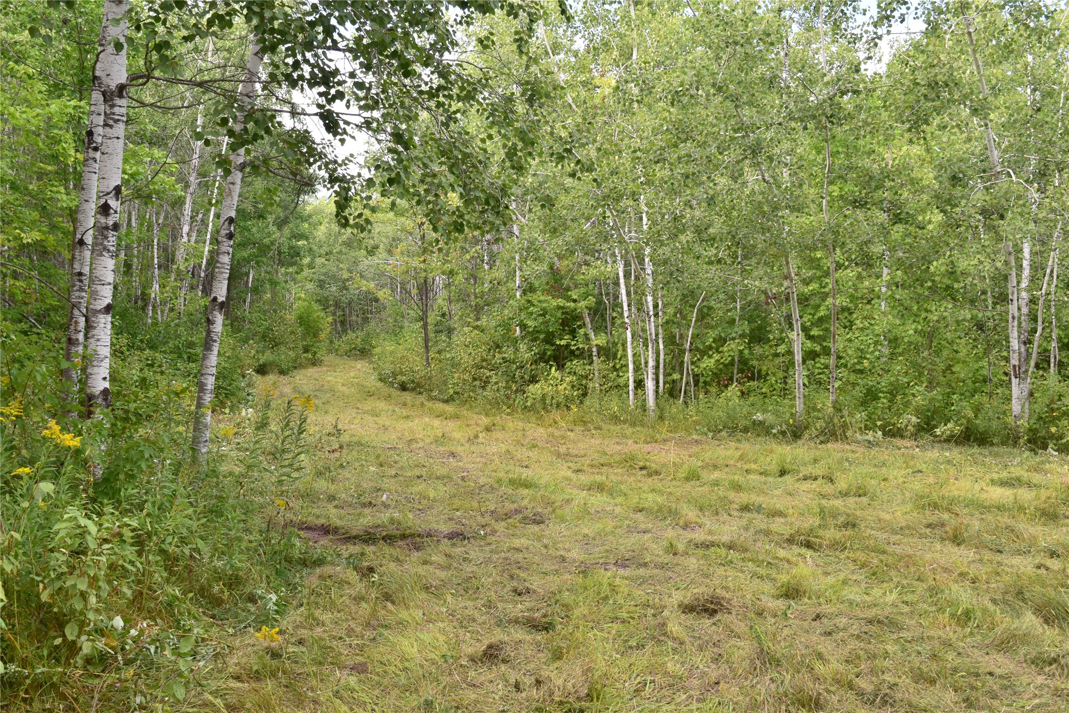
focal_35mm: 42
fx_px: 1247
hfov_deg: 46.4
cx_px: 534
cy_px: 356
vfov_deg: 31.9
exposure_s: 1/160
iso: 400
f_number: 9
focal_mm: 28
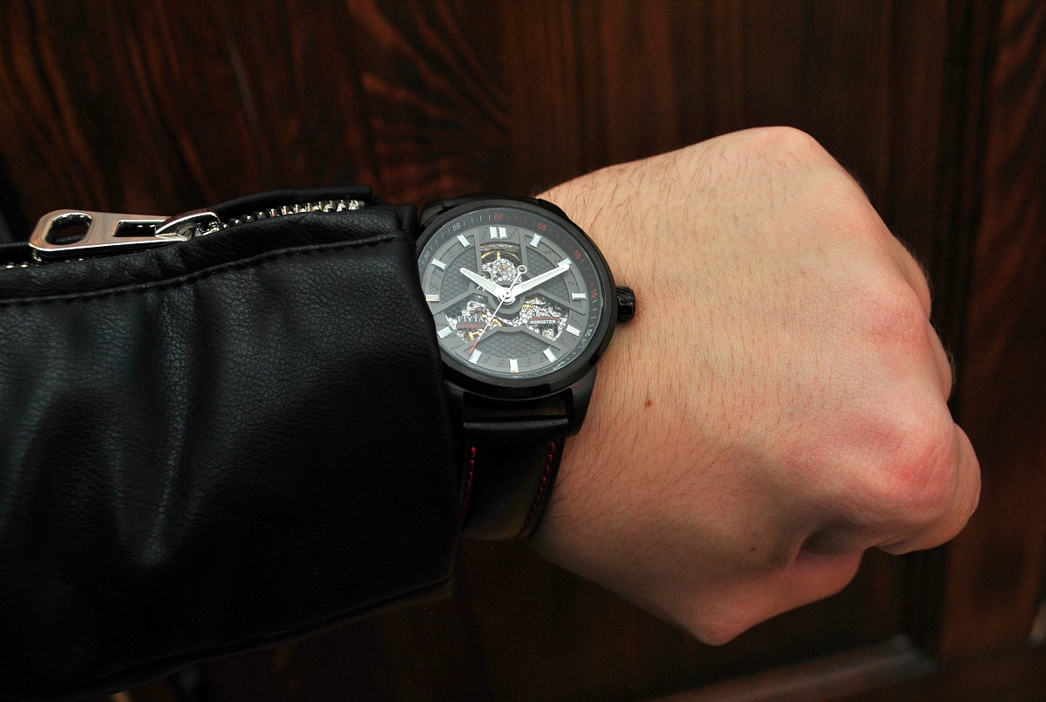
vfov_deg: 32.0
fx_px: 1223
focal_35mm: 42
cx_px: 523
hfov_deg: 46.3
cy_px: 351
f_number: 5.6
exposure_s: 1/125
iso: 200
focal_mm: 28
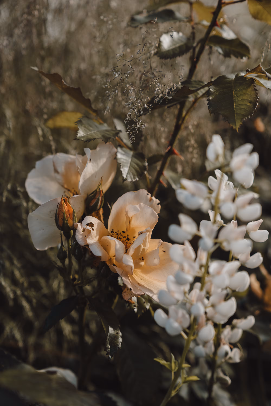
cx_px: 136
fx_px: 700
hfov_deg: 21.9
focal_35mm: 62
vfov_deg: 32.4
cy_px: 203
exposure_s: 1/500
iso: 160
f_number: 3.5
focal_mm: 62
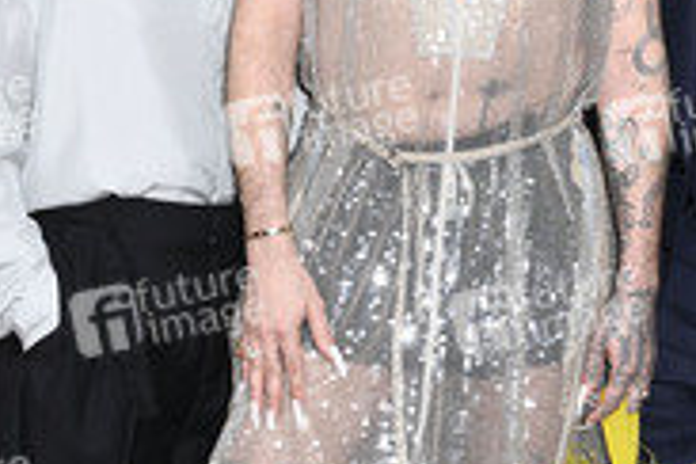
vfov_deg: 9.9
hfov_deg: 14.7
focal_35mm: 138
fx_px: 2668
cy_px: 27
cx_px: 599
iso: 400
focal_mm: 56
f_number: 5.6
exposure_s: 1/250
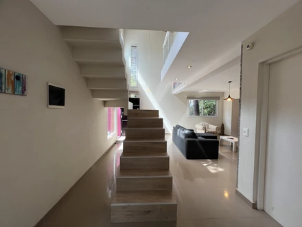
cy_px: 114
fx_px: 113
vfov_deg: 89.9
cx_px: 151
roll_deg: -0.8
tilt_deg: -1.6
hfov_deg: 106.2
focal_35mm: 13
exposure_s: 1/100
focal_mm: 1.57
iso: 50
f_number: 1.8
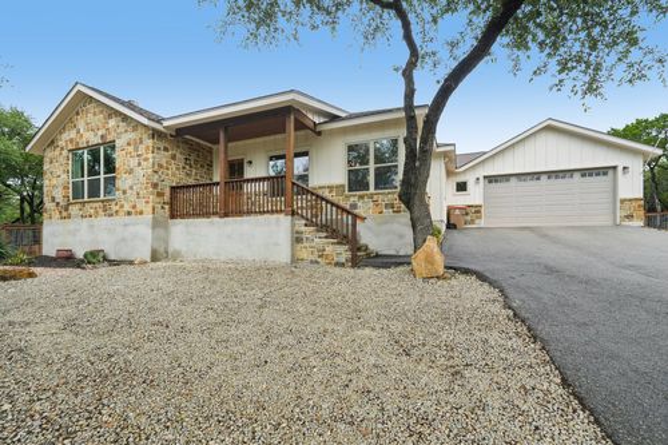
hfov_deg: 100.4
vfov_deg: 77.3
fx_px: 278
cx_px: 334
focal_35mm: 15
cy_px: 222
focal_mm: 15
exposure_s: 1/320
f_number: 11
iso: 800
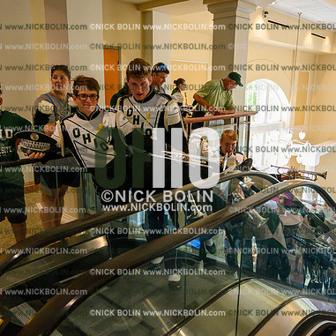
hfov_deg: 52.5
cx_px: 157
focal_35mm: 31
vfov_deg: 52.5
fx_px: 340
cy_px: 169
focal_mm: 24
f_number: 4
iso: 6400
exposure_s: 1/800
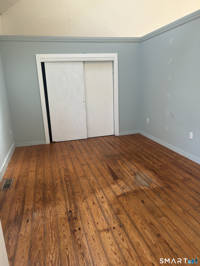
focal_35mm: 26
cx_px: 100
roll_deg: +2.4
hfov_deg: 53.1
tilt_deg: -14.1
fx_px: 200
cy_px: 133
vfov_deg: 67.3
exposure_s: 1/121
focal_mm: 5.7
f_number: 1.5
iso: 80
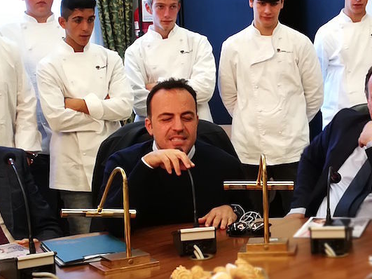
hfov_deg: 20.4
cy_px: 113
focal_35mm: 94
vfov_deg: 15.7
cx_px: 338
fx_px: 1010
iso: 320
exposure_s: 1/25
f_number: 4
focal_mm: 3.95
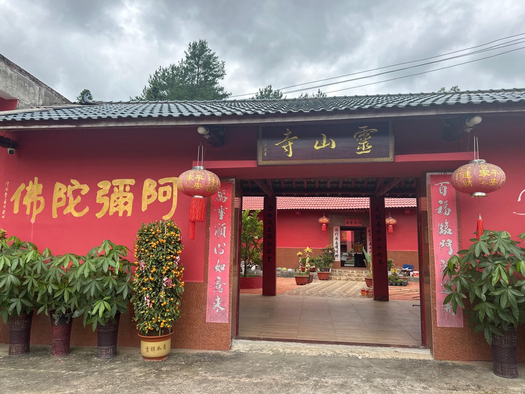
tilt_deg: +8.6
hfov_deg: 71.6
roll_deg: -1.1
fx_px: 364
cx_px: 262
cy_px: 197
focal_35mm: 24
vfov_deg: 56.8
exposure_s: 1/910
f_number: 1.78
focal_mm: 6.86
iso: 80
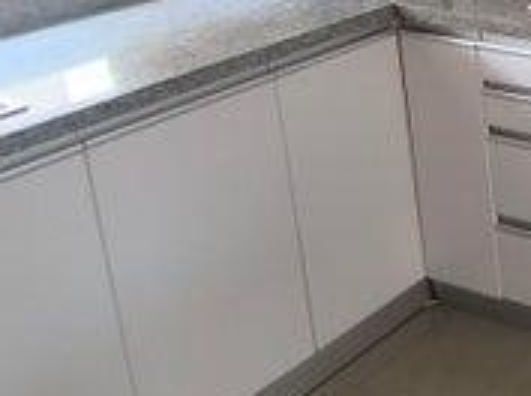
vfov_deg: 23.2
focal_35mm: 58
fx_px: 888
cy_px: -72
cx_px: 840
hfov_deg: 24.2
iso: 100
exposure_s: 1/50
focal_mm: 1.65
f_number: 2.2
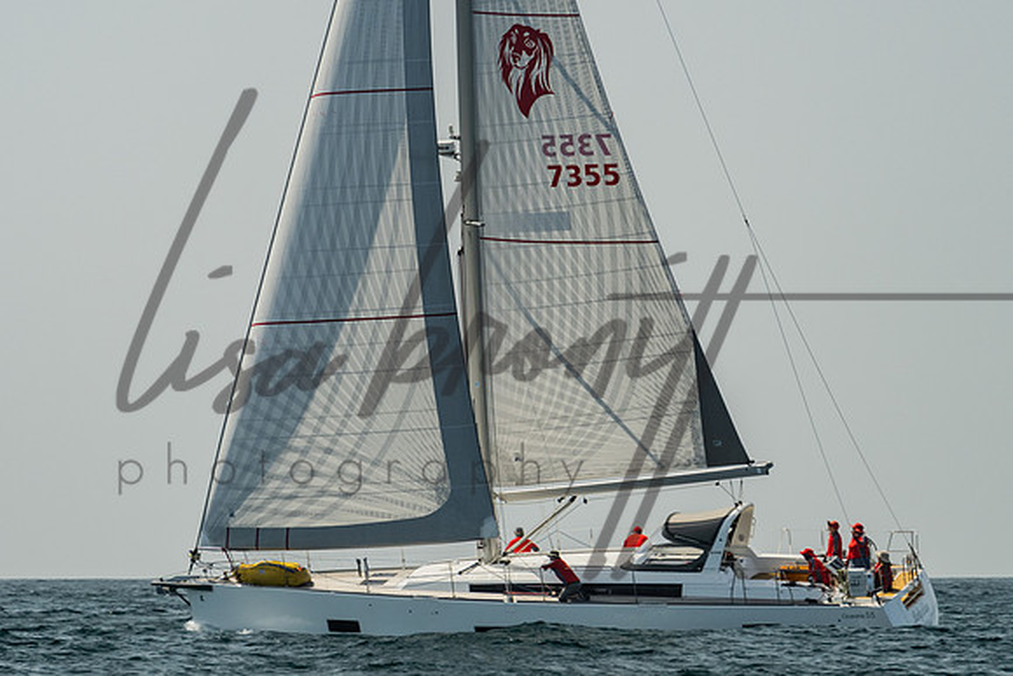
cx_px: 510
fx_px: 8472
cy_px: 341
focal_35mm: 301
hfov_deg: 6.8
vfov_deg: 4.6
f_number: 6.3
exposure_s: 1/800
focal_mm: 175
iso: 320
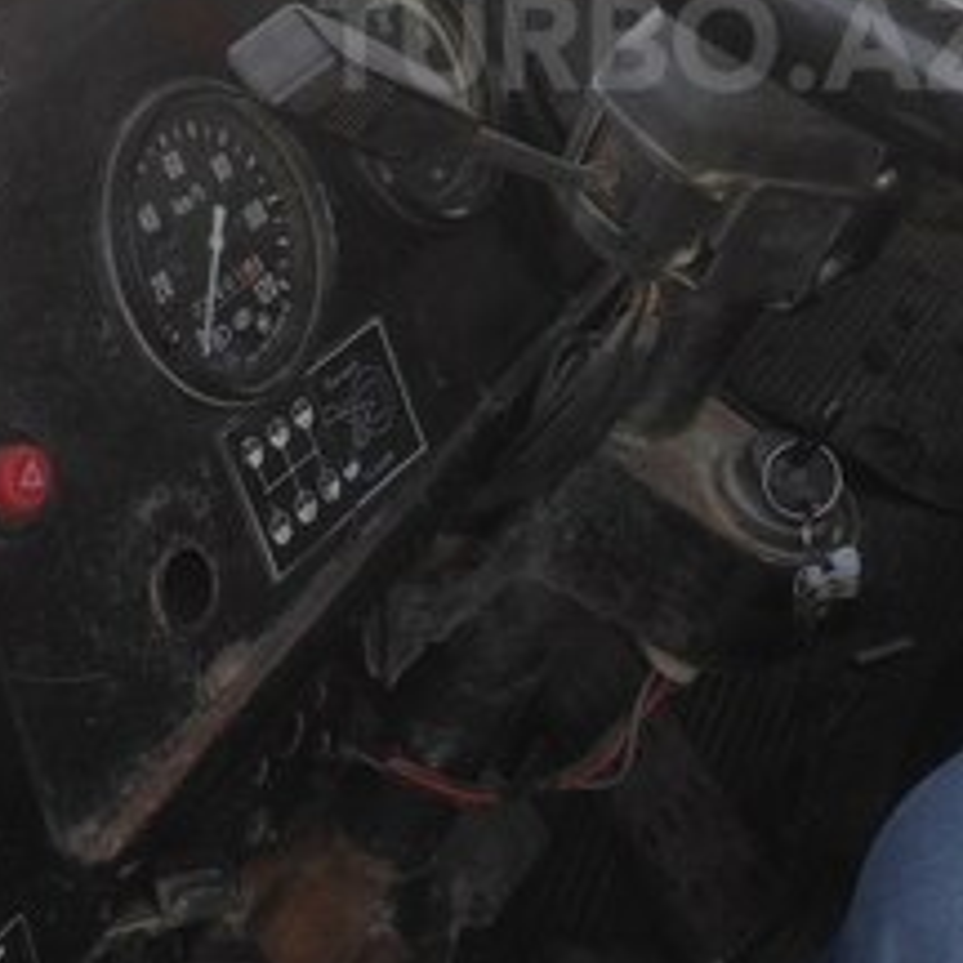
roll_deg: -0.4
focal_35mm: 67
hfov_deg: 25.6
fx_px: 2109
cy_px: 40
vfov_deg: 24.7
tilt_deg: -19.5
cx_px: 660
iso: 50
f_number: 2.4
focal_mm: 4.12
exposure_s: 1/361
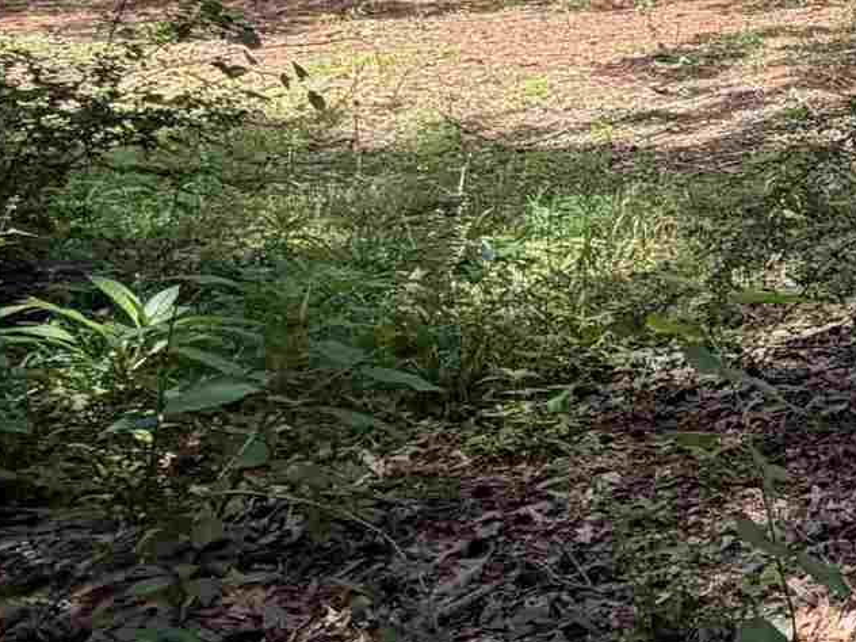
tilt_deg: +2.5
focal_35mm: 68
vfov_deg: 21.1
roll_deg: -1.1
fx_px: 1682
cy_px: 43
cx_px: 1609
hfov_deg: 19.6
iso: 40
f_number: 2.2
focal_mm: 2.22
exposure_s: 1/223
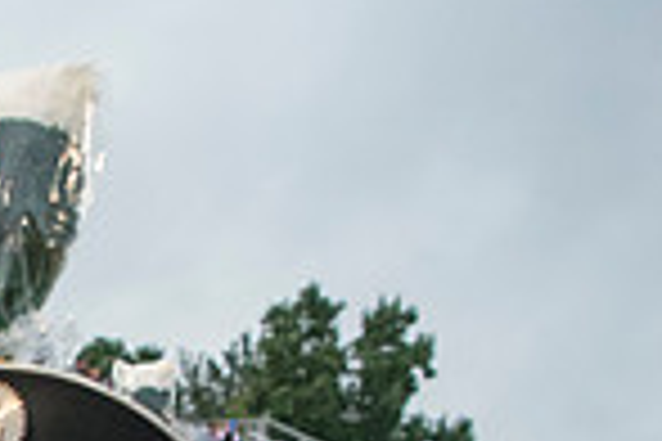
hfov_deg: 19.0
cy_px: 772
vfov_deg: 13.1
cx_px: -311
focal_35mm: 95
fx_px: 1747
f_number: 3.2
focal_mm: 24
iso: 2000
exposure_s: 1/800
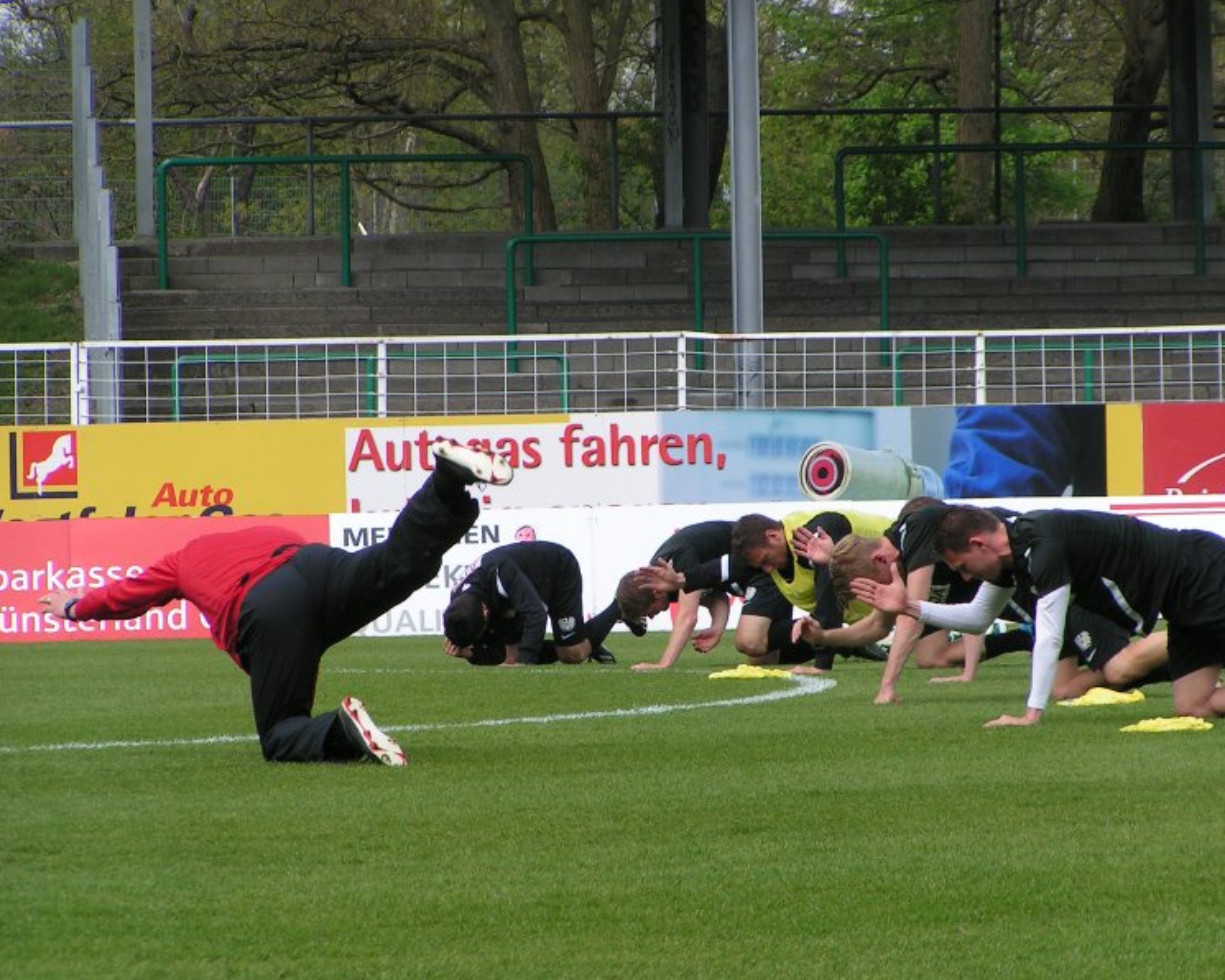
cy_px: 490
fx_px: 9390
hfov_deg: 7.5
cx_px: 625
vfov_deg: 6.0
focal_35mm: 259
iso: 50
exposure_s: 1/400
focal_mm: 37.8
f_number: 5
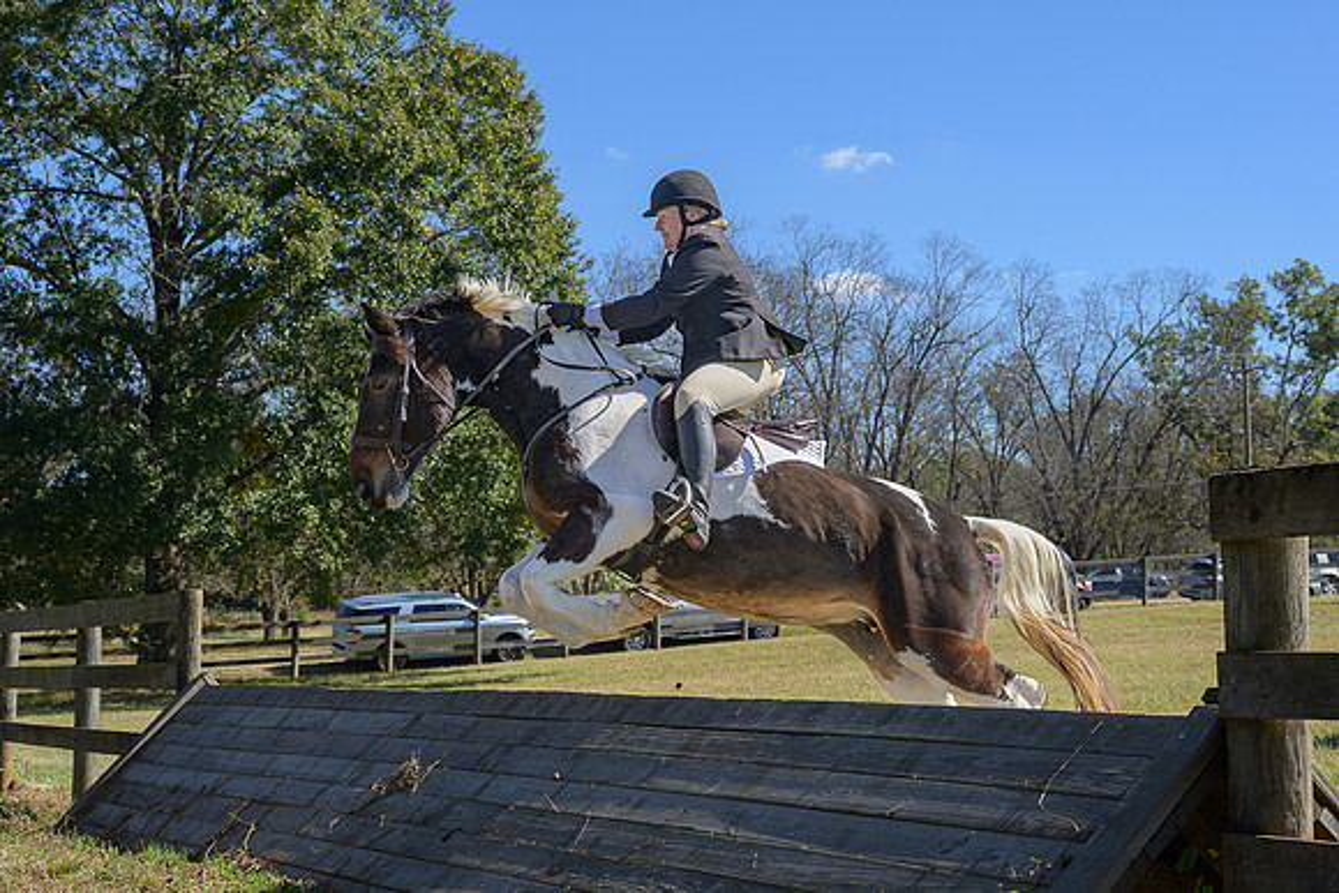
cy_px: 432
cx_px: 684
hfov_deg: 34.9
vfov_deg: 23.7
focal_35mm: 57
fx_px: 2131
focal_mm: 44
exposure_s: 1/800
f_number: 5.6
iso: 200
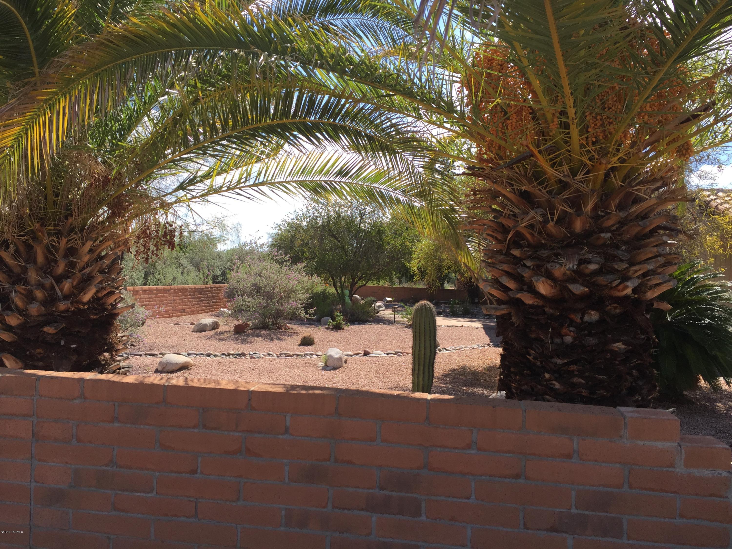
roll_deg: -3.3
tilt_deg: -0.3
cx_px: 366
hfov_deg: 61.7
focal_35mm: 29
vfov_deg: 48.2
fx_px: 613
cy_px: 274
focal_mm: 4.15
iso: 32
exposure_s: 1/1236
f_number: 2.2
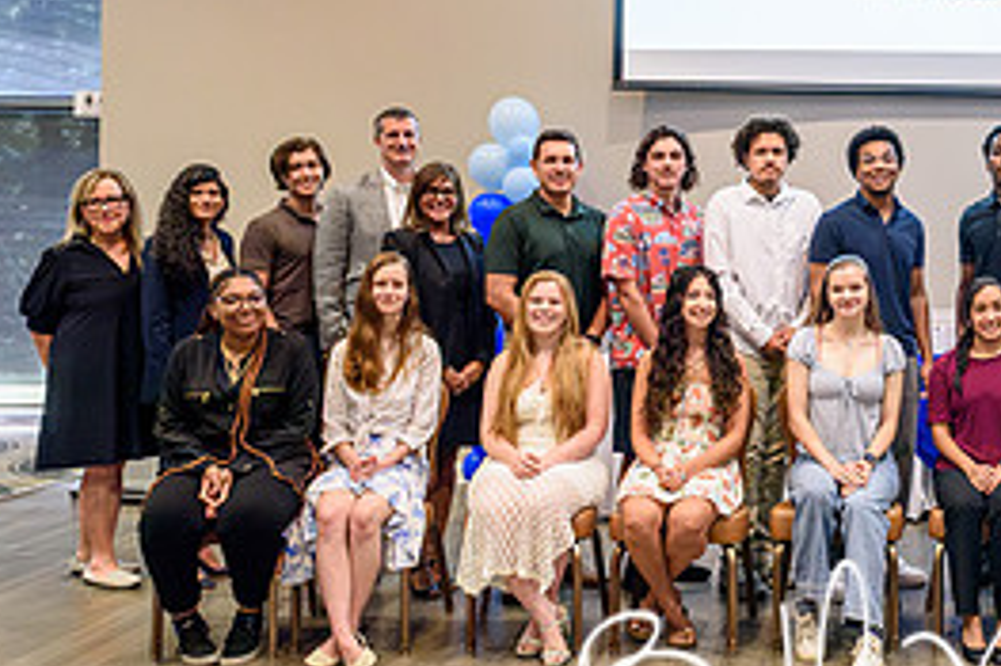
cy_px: 230
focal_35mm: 53
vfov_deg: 25.4
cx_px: 952
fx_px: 1473
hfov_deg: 34.8
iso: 3200
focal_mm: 24
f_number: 5
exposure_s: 1/160
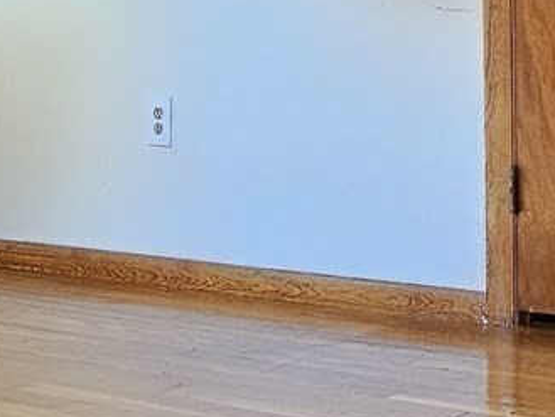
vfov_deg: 18.0
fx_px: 1299
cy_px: 74
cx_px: 395
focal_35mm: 81
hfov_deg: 23.9
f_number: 2.2
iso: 200
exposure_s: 1/60
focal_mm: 2.2
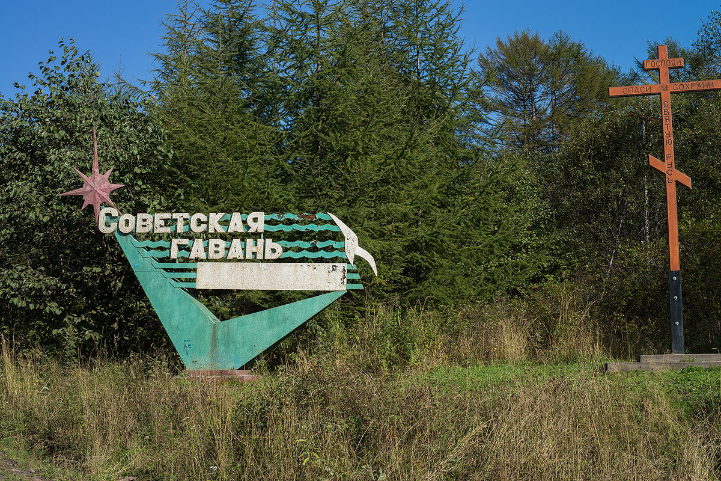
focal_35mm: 50
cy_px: 240
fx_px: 1001
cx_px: 360
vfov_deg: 27.0
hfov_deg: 39.6
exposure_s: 1/160
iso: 250
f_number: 13
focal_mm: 50
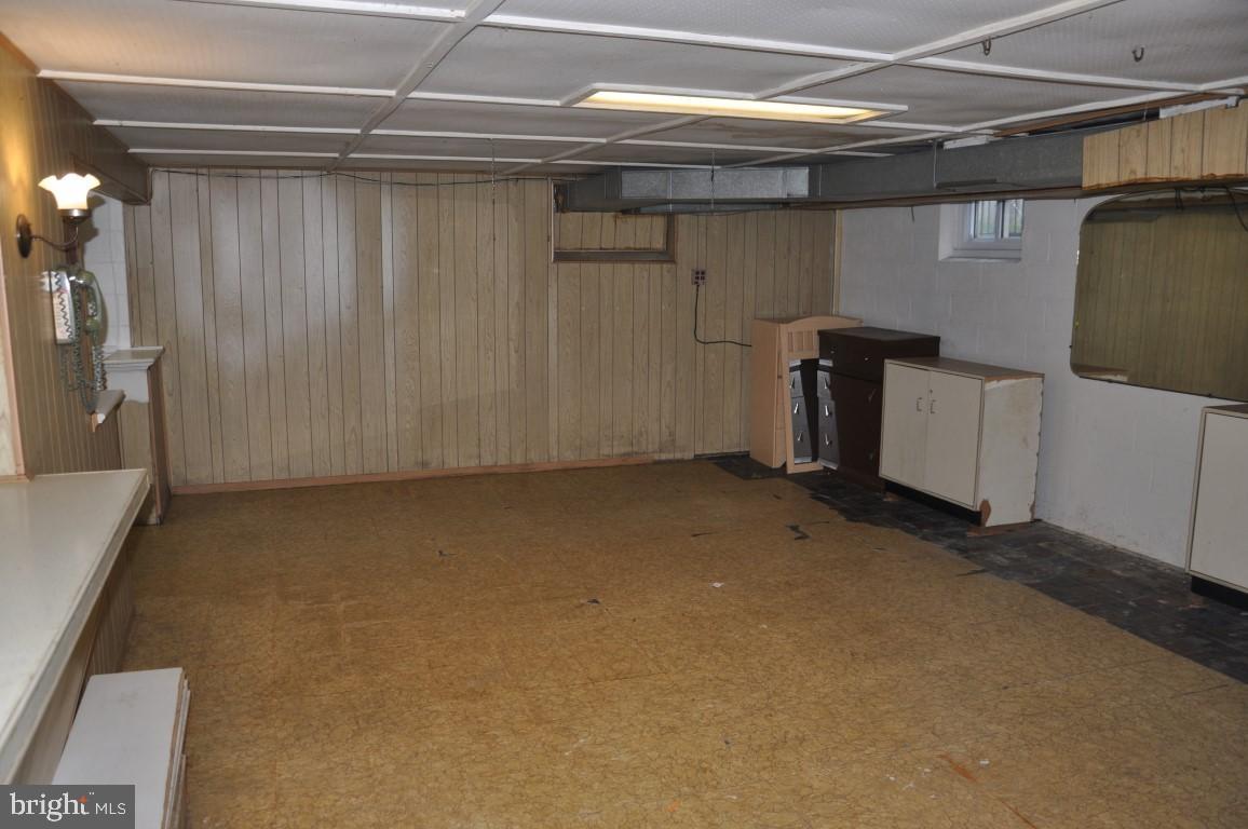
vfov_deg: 47.8
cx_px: 624
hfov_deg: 67.4
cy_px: 414
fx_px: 935
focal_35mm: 27
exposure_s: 1/60
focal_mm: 18
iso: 220
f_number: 3.5
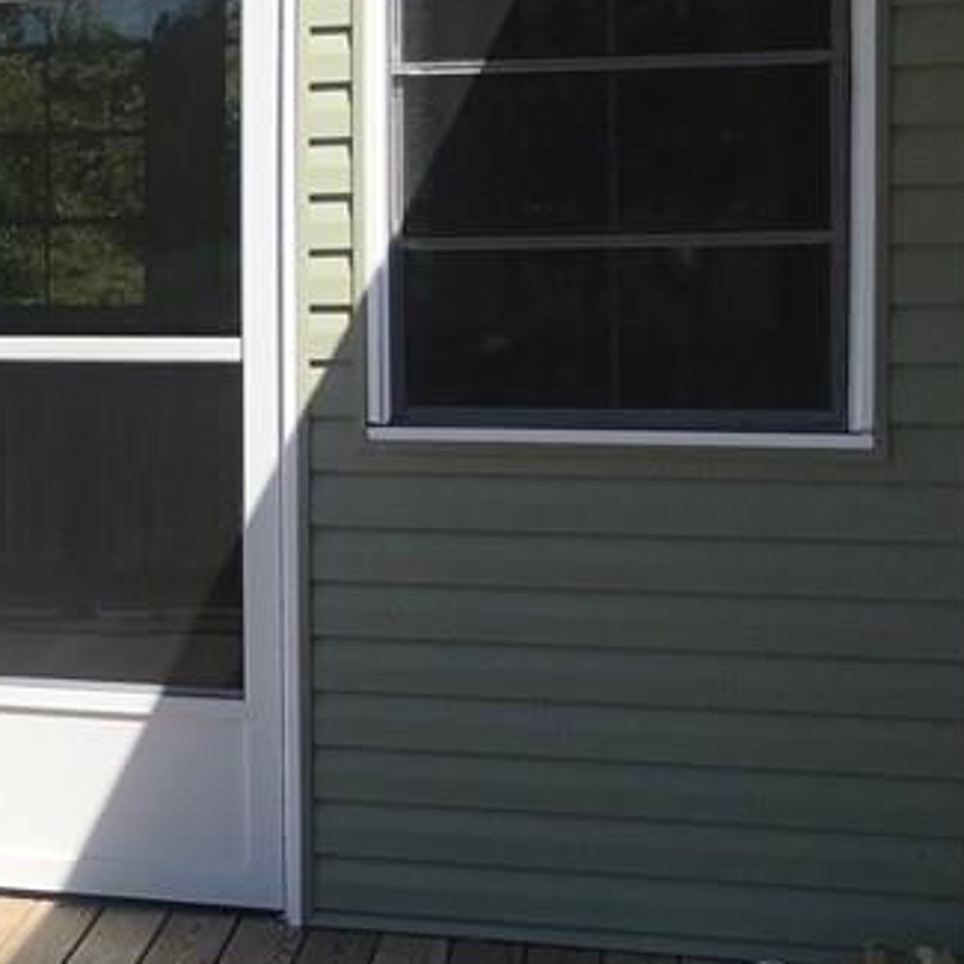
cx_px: -279
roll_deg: +0.0
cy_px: 338
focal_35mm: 78
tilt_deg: -2.6
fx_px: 2458
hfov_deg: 20.4
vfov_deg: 22.1
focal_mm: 3.99
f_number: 1.8
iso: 20
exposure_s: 1/2336
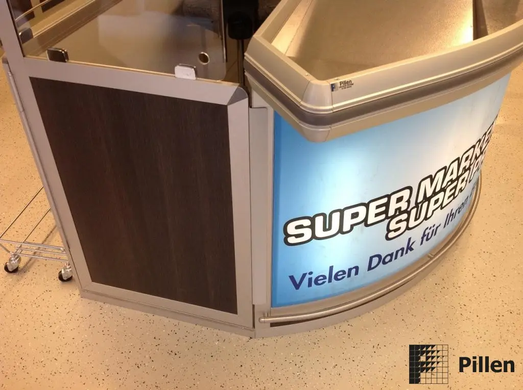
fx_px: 528
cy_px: 195
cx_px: 262
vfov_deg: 40.6
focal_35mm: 35
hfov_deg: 52.7
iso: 125
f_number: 2.4
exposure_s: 1/120
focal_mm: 4.28
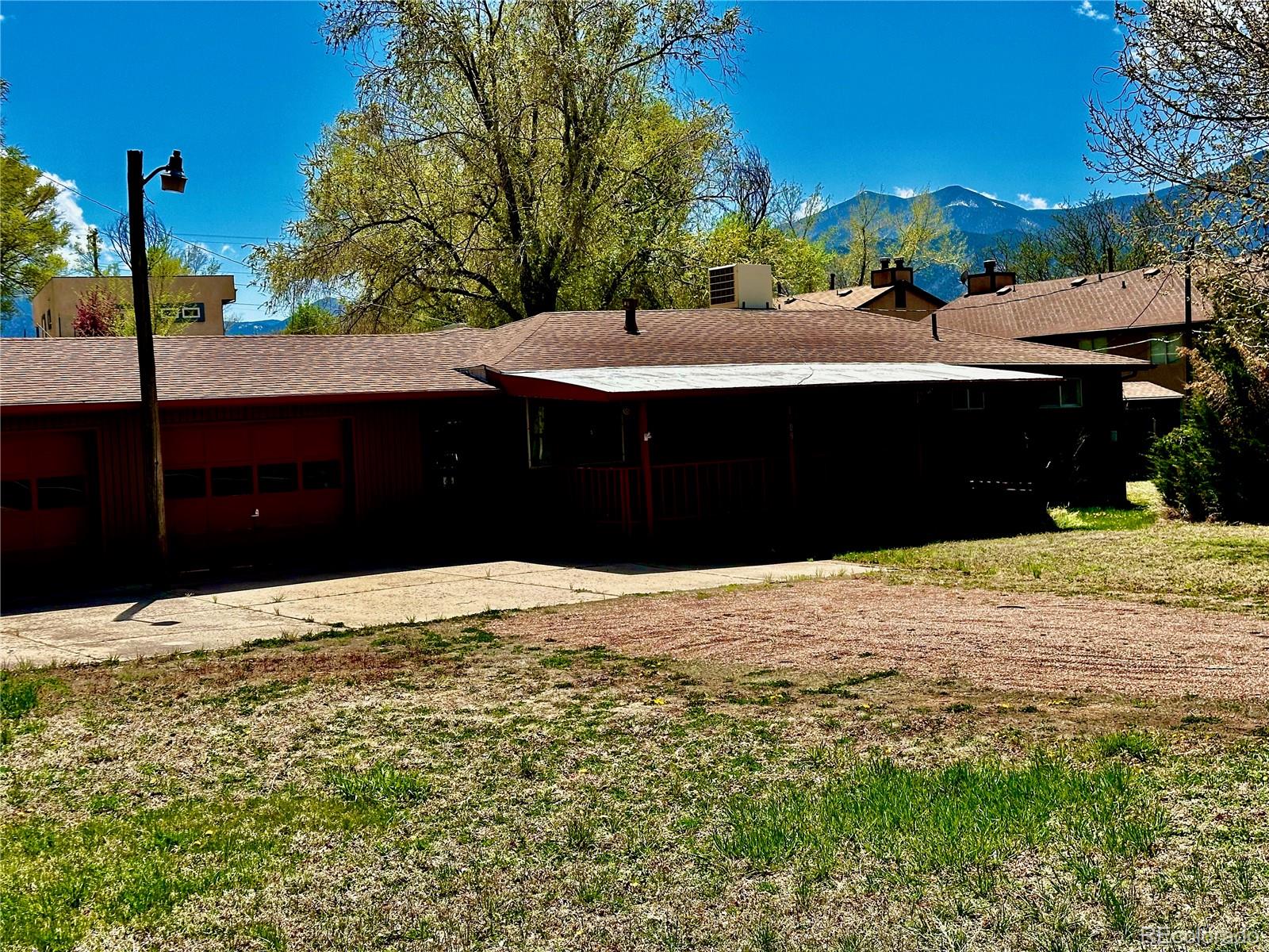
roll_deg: +2.8
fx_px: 1760
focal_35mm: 48
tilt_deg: -0.9
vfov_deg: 30.3
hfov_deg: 39.7
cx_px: 634
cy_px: 476
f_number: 1.78
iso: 64
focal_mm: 6.86
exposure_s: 1/4367
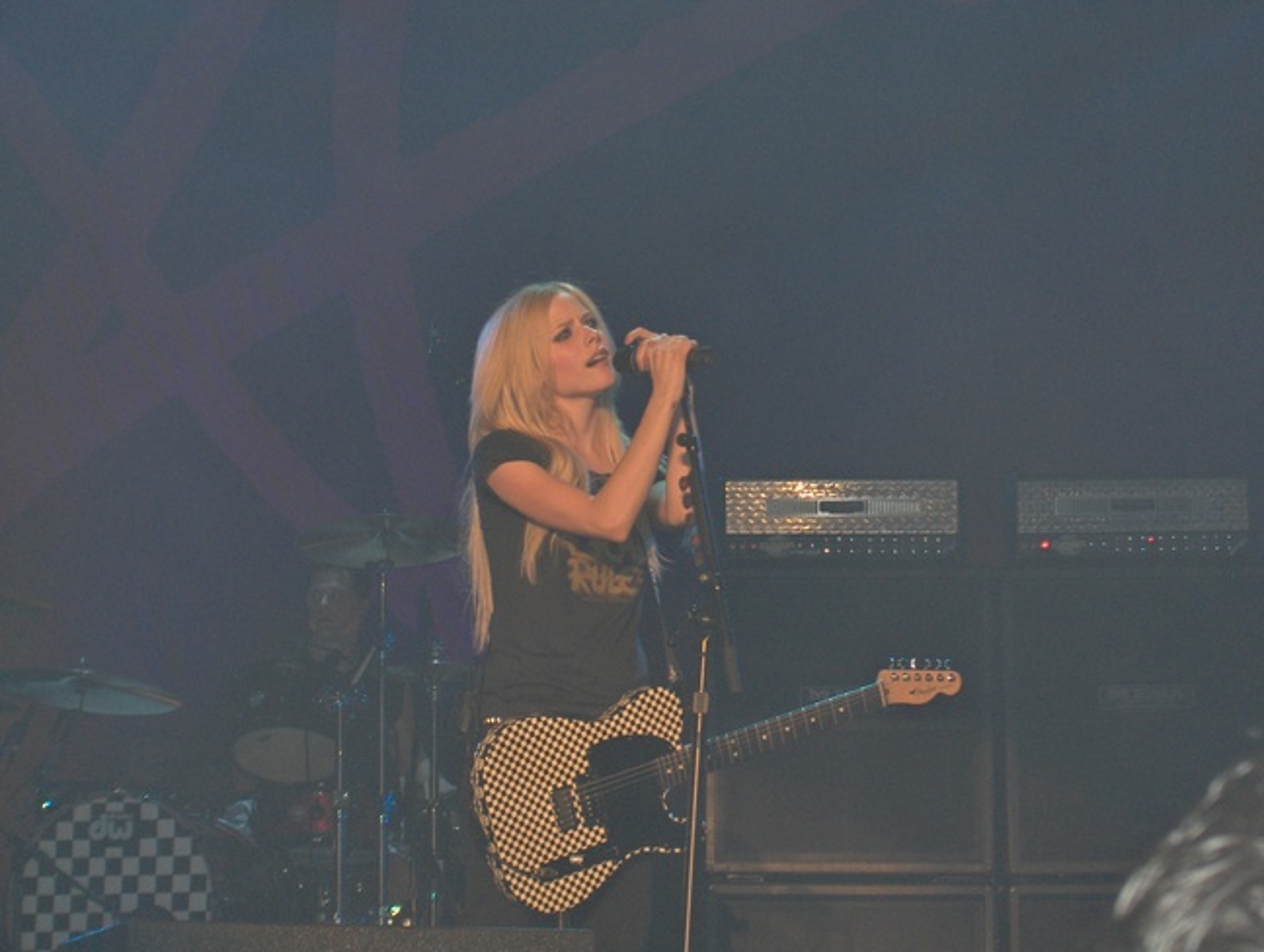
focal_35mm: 117
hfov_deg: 16.8
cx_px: 632
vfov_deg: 12.7
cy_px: 476
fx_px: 4279
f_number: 4.9
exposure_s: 1/125
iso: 113
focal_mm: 24
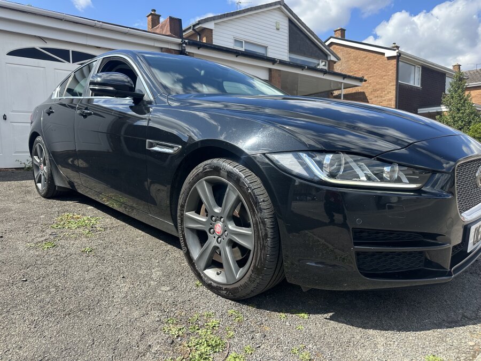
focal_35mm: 24
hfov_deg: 71.6
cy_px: 180
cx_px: 240
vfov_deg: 56.8
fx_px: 333
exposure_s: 1/1812
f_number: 1.78
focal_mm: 6.86
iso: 80
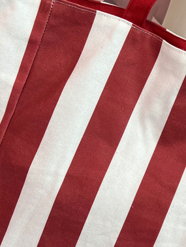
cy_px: 114
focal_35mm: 73
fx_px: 523
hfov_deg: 19.6
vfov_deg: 26.7
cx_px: 181
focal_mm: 5.7
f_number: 1.5
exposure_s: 1/100
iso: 40
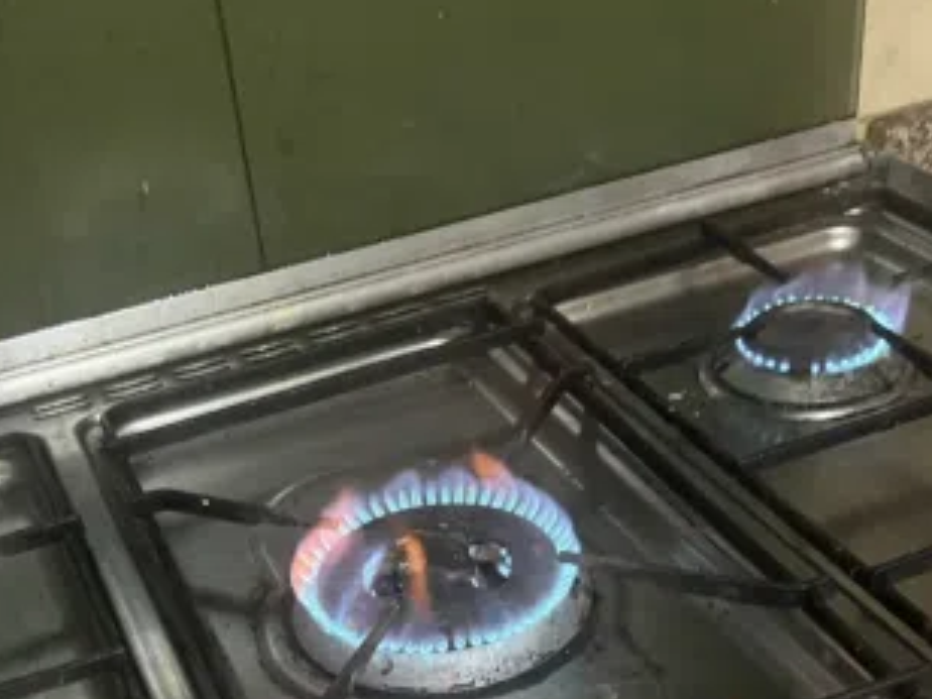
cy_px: 696
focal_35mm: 54
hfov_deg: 35.4
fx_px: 1454
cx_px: 366
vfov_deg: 25.7
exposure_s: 1/35
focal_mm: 5.7
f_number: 1.5
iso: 640
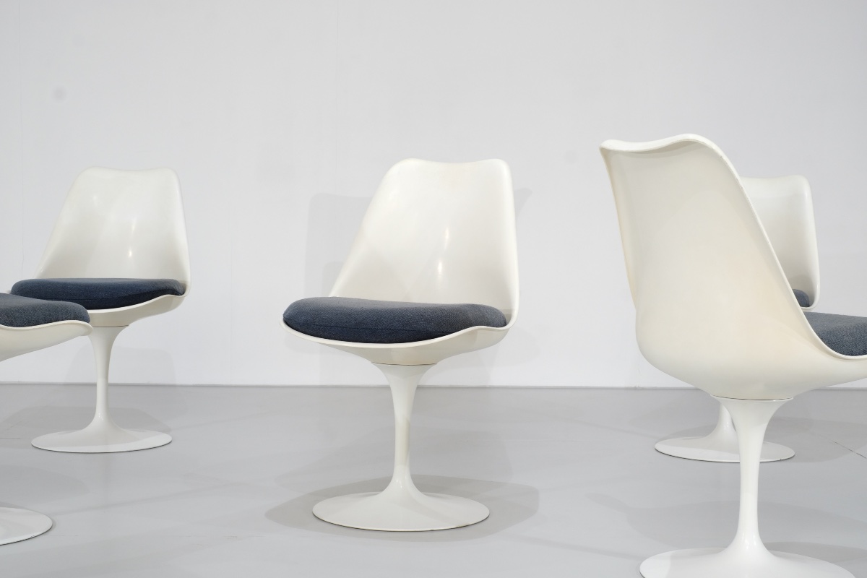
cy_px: 289
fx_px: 1276
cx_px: 434
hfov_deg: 37.5
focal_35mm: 53
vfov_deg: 25.5
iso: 800
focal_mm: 35
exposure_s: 1/28
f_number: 11
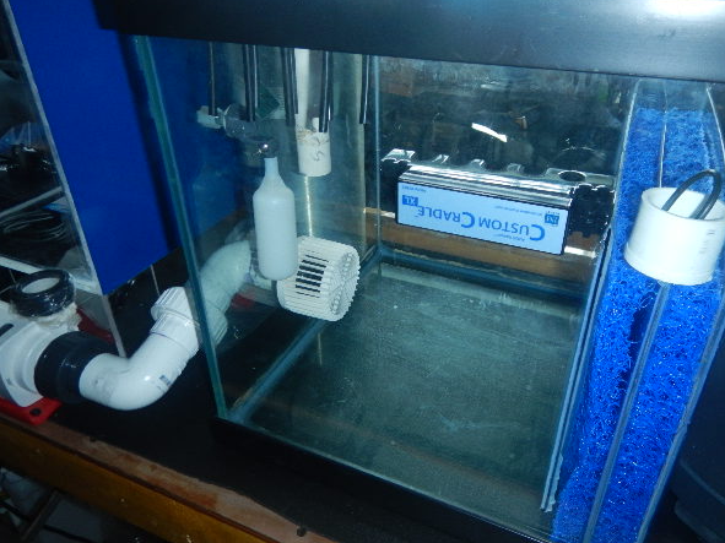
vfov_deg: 53.0
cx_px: 383
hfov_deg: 67.3
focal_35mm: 26
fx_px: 544
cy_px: 250
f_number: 2.8
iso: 200
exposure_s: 1/30
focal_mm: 4.3
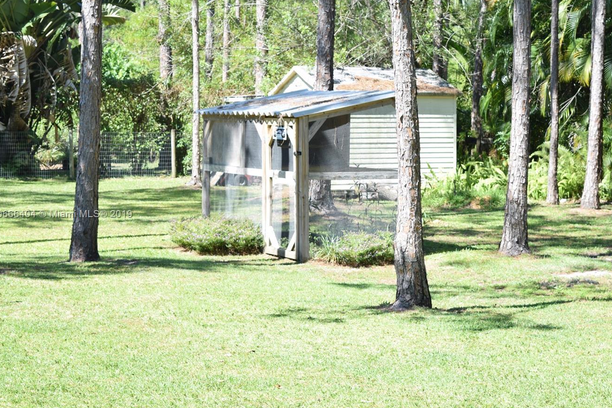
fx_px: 1496
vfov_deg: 15.5
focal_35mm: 88
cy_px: 215
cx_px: 357
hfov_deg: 23.1
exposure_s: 1/125
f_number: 5.3
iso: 100
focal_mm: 48
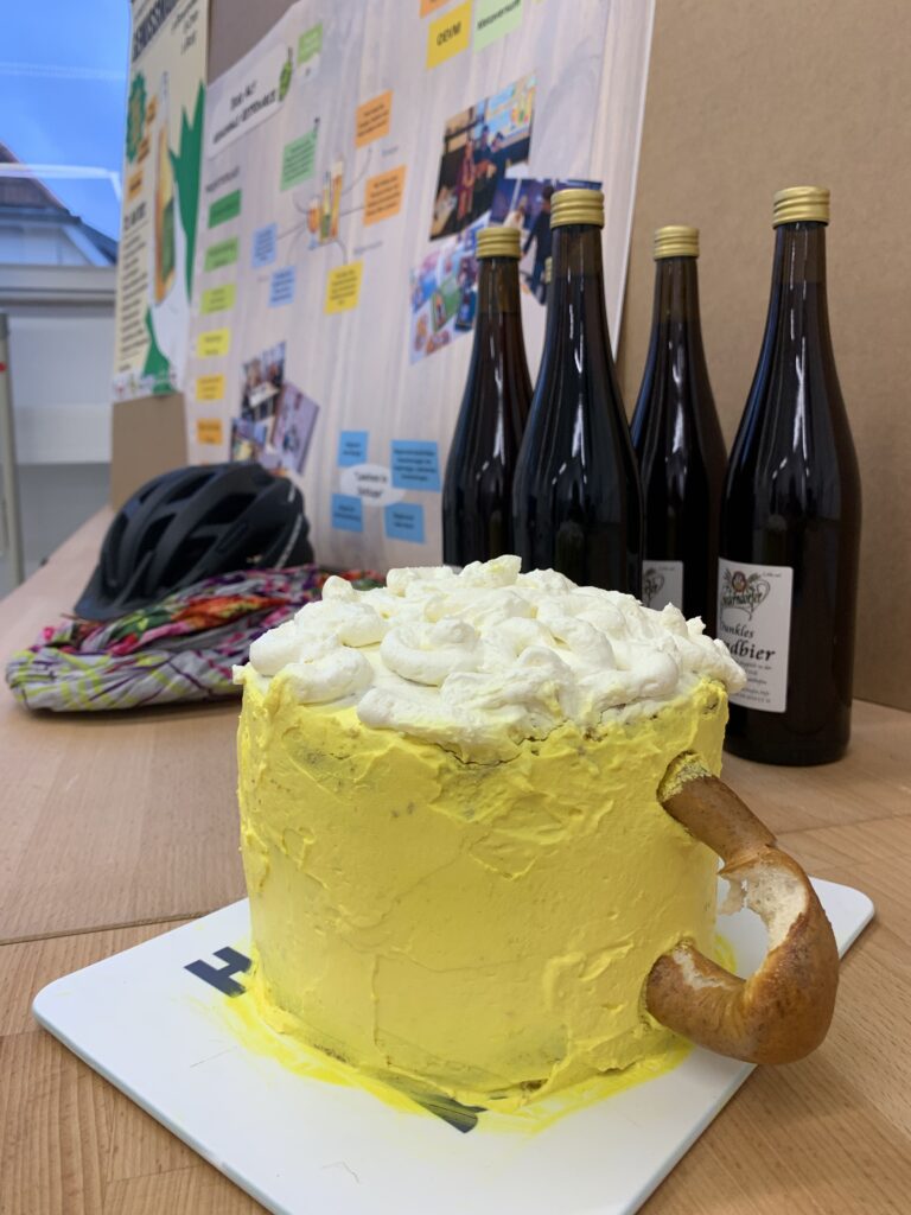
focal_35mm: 26
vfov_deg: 67.3
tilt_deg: -9.6
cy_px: 608
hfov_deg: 53.1
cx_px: 456
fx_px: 912
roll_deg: +0.8
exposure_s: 1/121
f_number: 1.8
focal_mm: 4.25
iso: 64
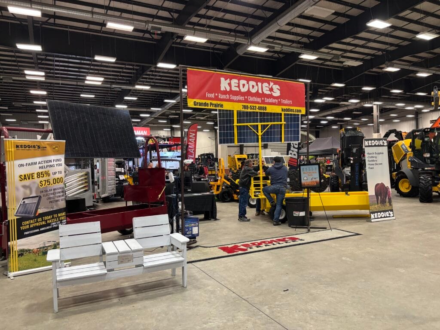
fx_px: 330
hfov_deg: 67.3
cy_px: 165
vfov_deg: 53.1
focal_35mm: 26
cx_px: 220
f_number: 1.6
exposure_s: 1/60
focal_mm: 5.96
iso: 320
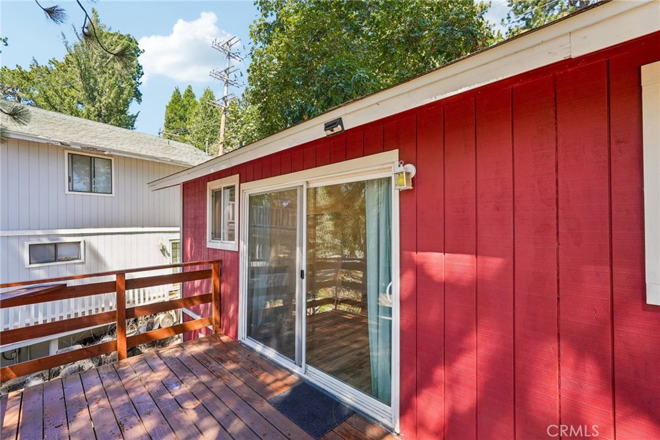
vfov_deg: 73.7
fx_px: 293
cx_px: 330
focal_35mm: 16
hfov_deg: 96.8
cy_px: 220
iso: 320
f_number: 8
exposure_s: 1/60
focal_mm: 16
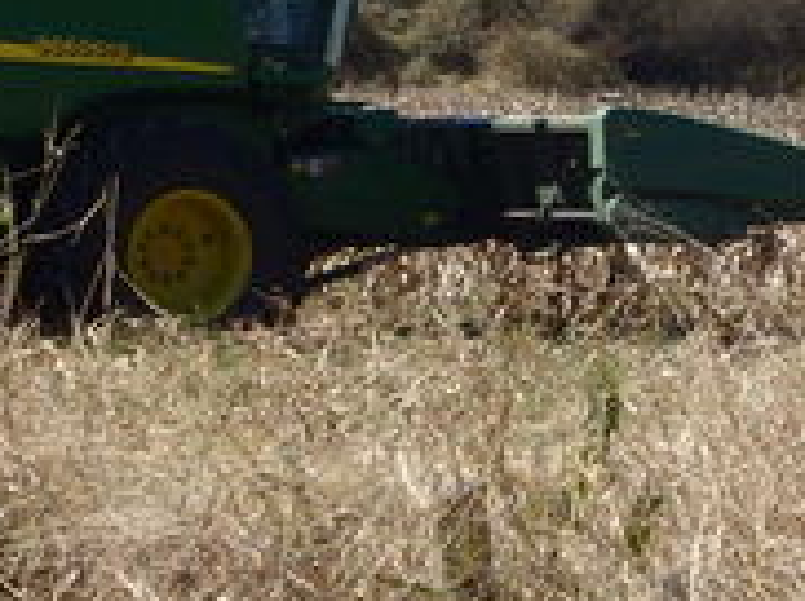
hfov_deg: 7.0
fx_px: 6573
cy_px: 73
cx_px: 721
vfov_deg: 5.2
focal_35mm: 283
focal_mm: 18.5
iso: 320
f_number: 5
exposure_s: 1/1250
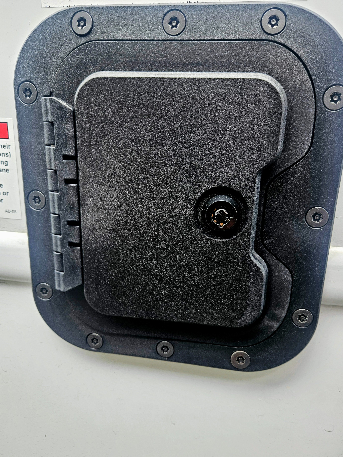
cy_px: 228
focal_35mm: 23
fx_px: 304
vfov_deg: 73.9
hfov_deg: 58.9
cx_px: 172
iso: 64
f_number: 1.8
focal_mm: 5.4
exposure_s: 1/359
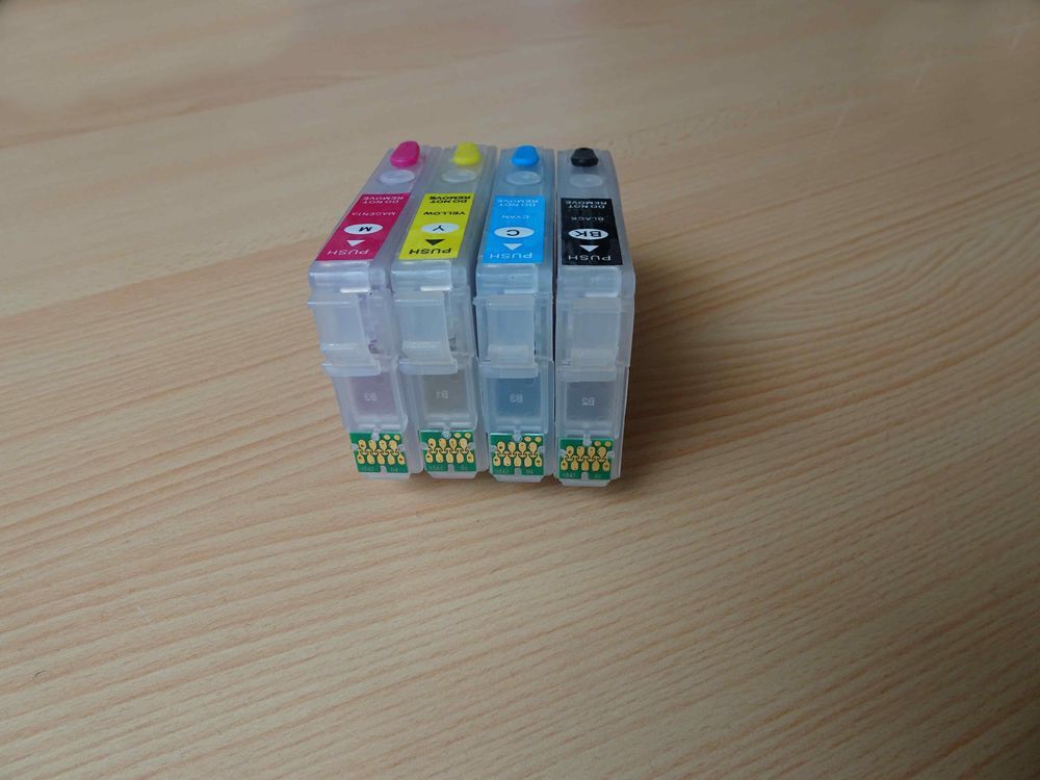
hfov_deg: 71.6
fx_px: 721
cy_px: 390
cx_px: 520
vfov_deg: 56.8
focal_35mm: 24
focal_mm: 4.1
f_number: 3.5
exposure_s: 1/30
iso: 80
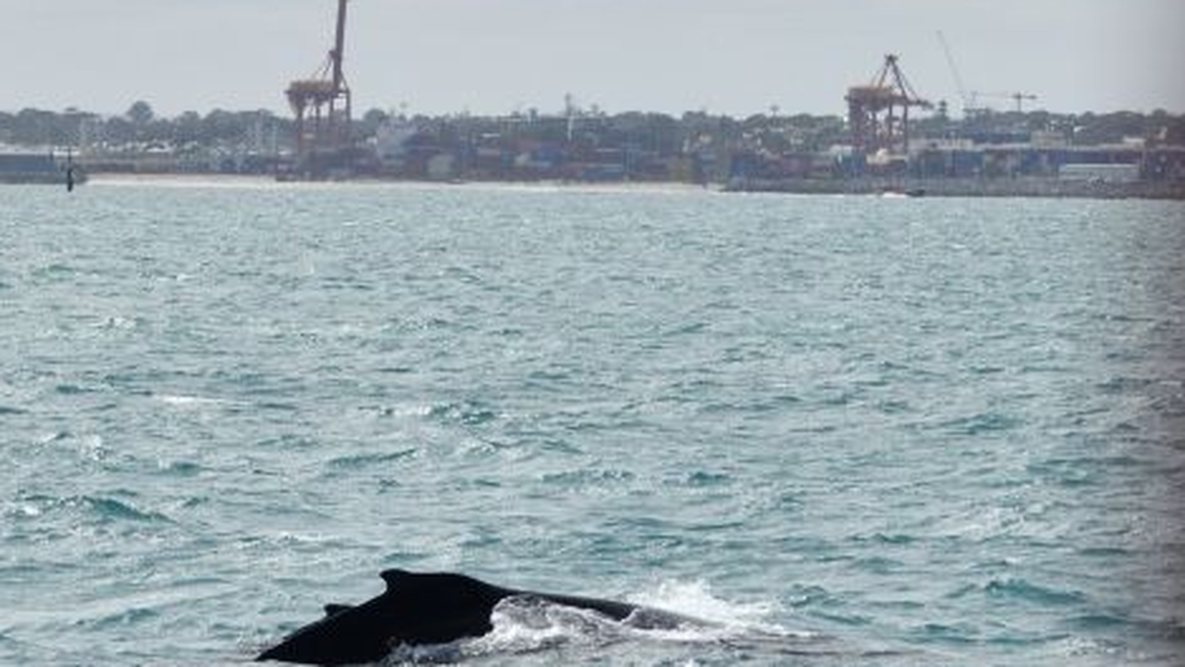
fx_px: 8140
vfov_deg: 4.7
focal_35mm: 259
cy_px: 522
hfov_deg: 8.3
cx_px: 500
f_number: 5
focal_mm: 145
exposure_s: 1/8000
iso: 500
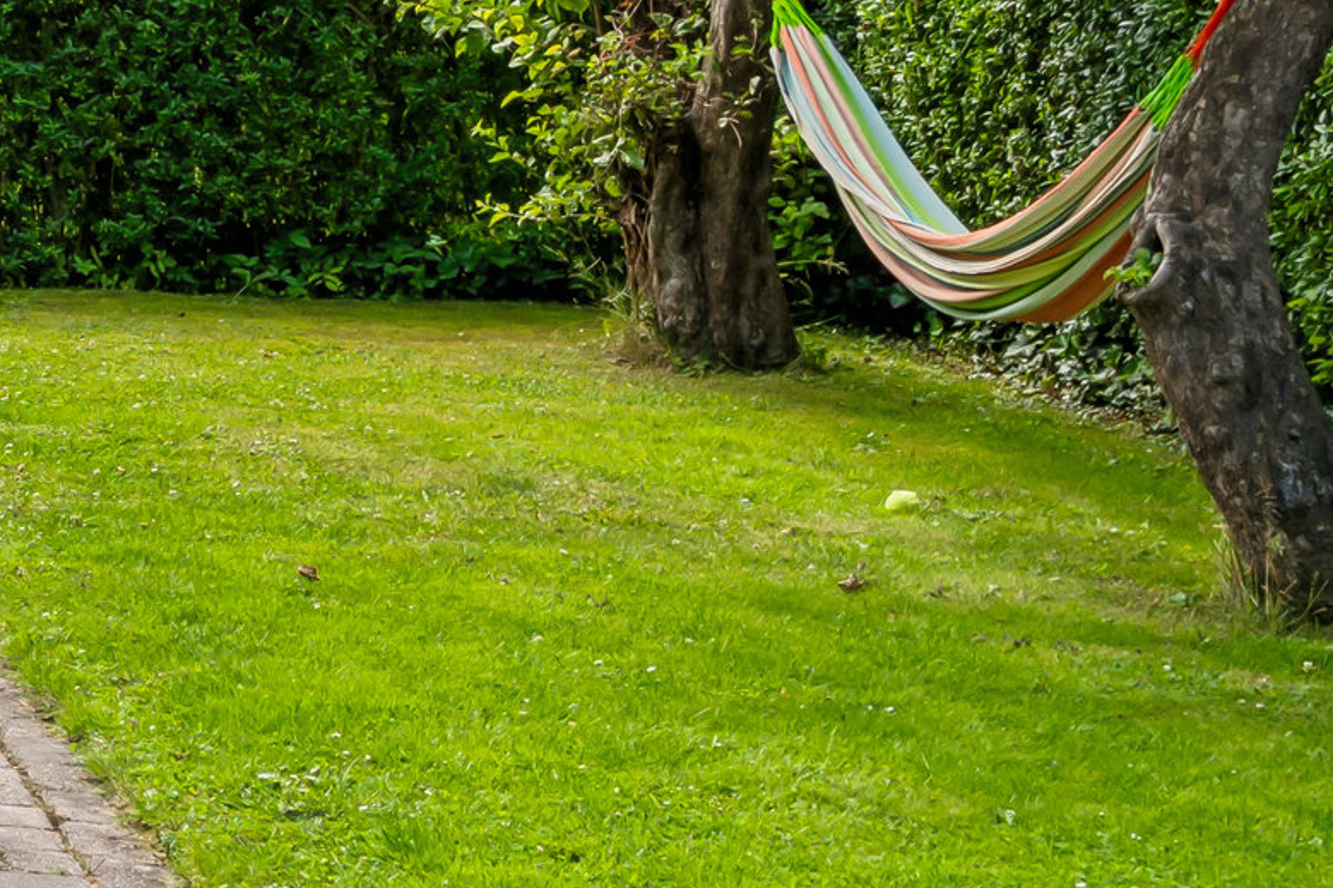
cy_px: -60
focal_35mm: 104
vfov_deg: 12.9
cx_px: -635
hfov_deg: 17.7
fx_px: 3850
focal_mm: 18
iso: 100
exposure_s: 1/125
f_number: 6.3
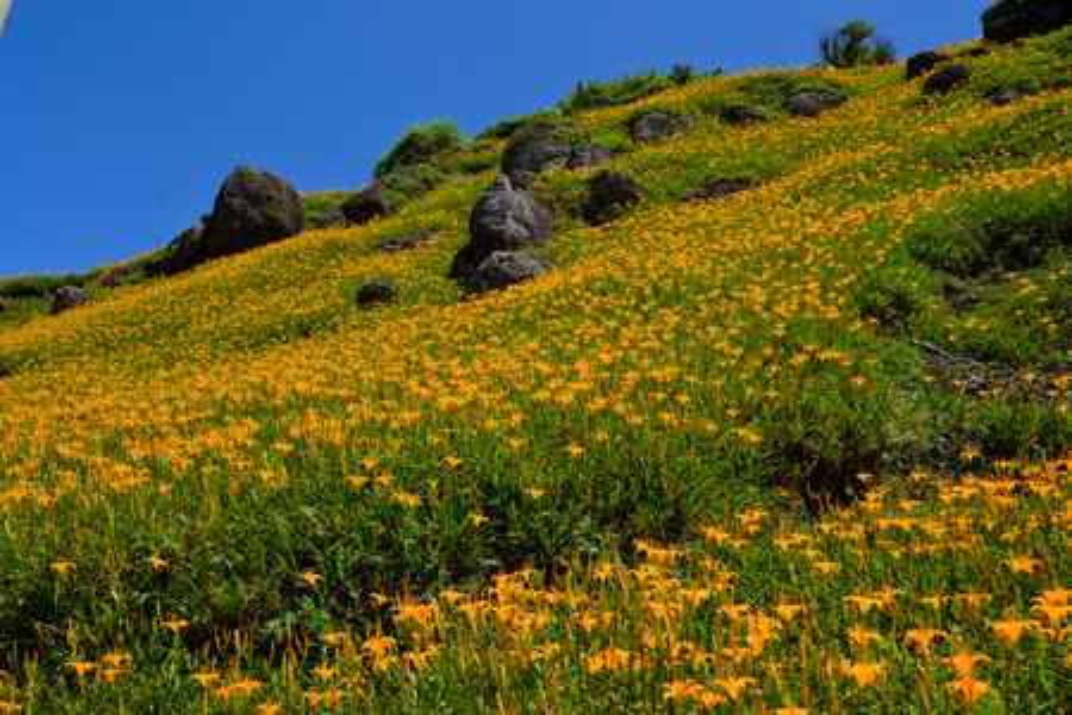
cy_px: 358
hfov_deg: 49.6
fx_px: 1161
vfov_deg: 34.2
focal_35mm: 39
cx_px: 536
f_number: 11
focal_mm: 26
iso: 400
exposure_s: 1/500
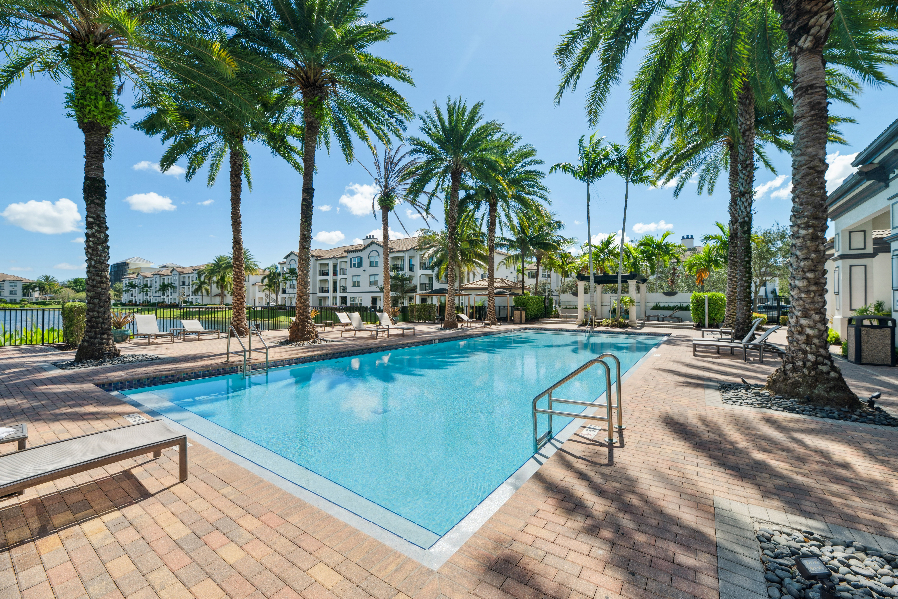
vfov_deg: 81.2
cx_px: 449
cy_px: 300
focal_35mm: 14
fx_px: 349
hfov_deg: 104.3
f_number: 9
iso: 100
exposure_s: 1/320
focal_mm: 14
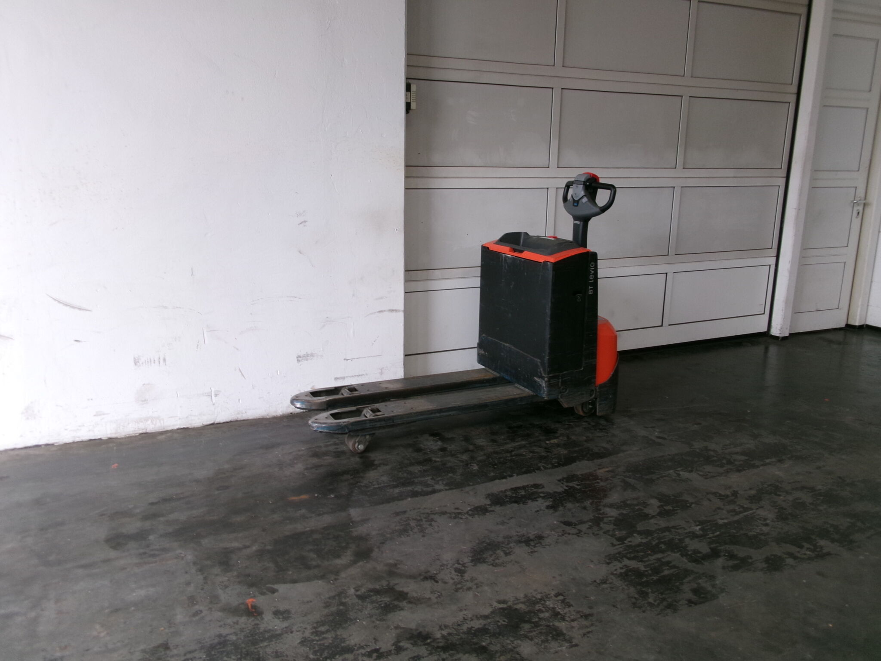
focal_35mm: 28
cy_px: 330
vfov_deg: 49.7
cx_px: 440
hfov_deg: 63.4
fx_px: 713
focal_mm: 5.1
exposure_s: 1/70
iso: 100
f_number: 3.9
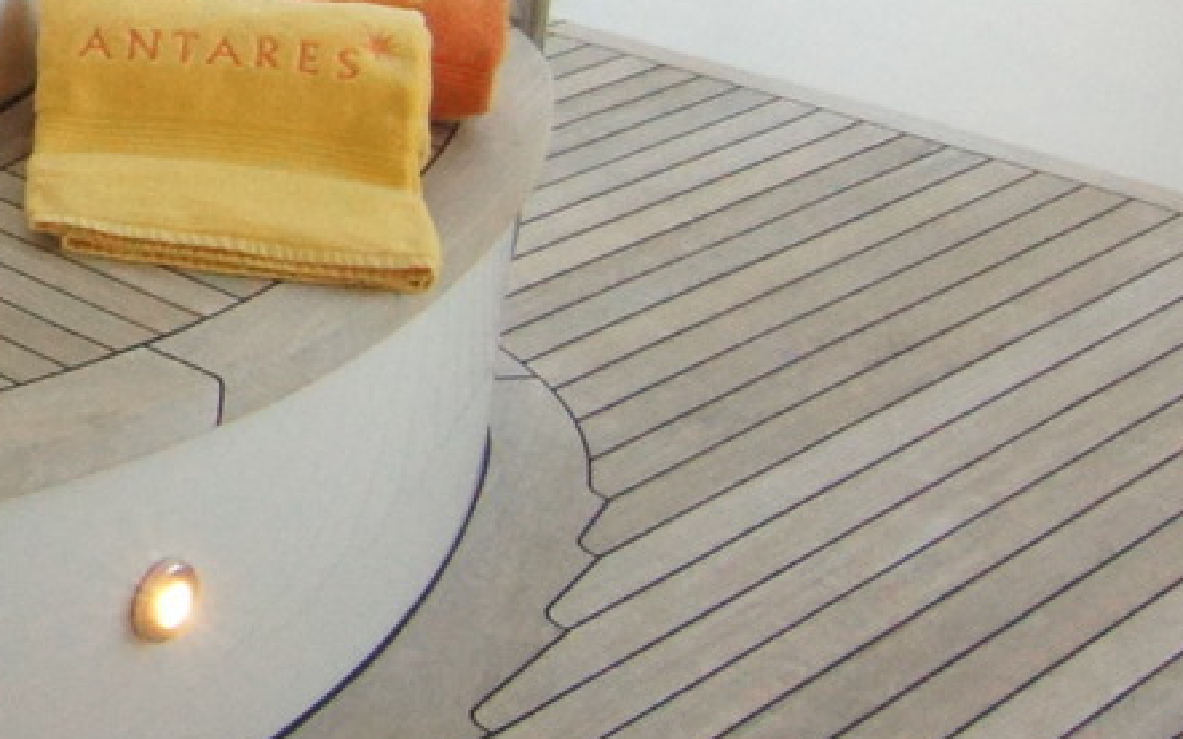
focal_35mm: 83
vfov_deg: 15.0
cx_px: -832
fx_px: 2675
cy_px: -229
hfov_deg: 19.7
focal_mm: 12
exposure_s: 1/50
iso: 1600
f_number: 16
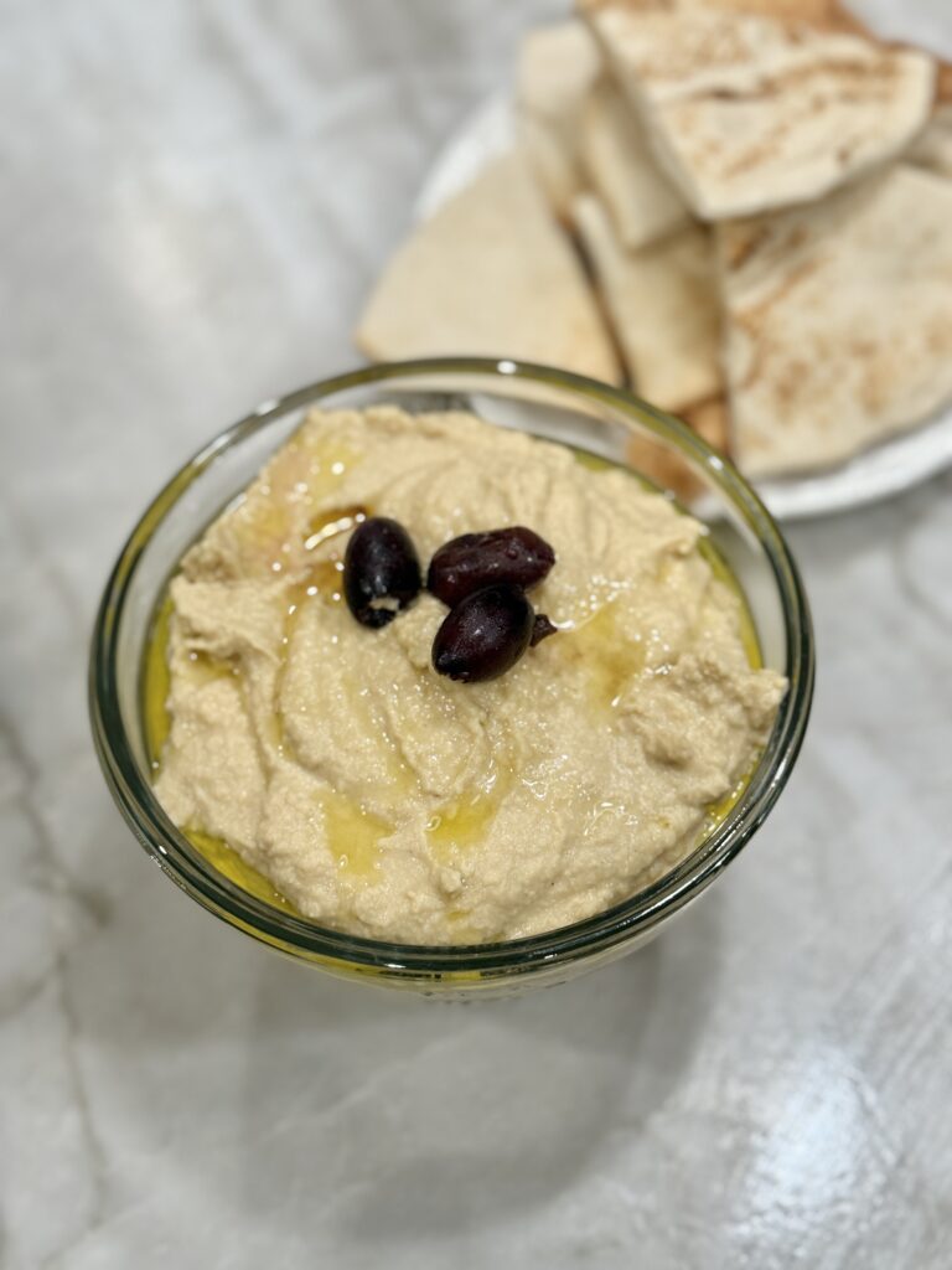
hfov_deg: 30.3
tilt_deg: -59.7
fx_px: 1760
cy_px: 635
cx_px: 476
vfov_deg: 39.7
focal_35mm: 48
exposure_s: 1/60
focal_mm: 6.76
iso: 250
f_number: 1.78
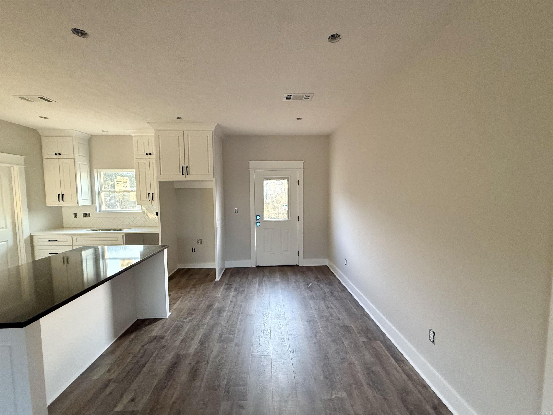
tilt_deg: -3.3
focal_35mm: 14
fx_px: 224
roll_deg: +0.3
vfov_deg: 85.7
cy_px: 208
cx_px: 276
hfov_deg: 102.1
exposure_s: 1/72
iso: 320
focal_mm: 2.22
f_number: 2.2
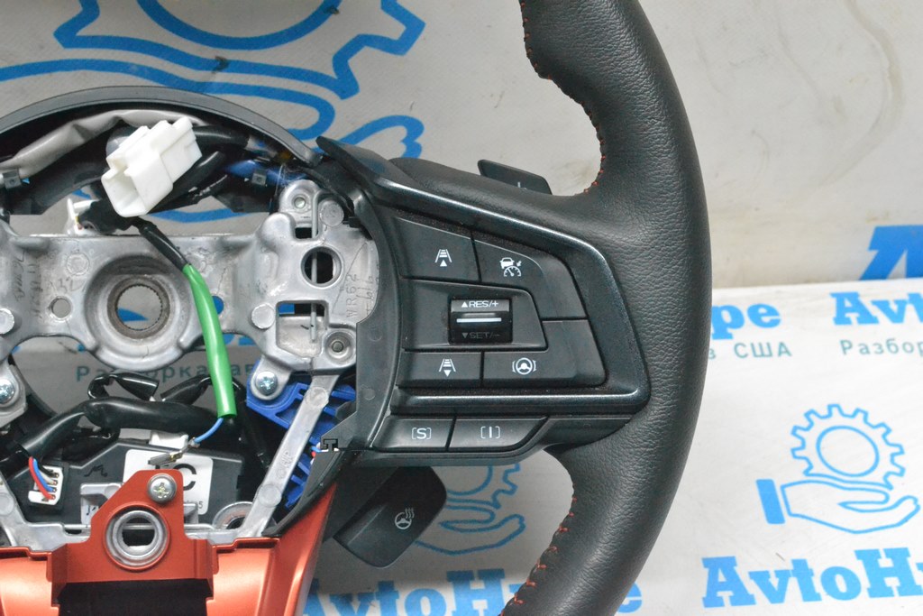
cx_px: 462
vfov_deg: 20.2
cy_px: 308
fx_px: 1731
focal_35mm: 68
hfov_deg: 29.9
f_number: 9
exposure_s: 1/160
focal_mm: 45
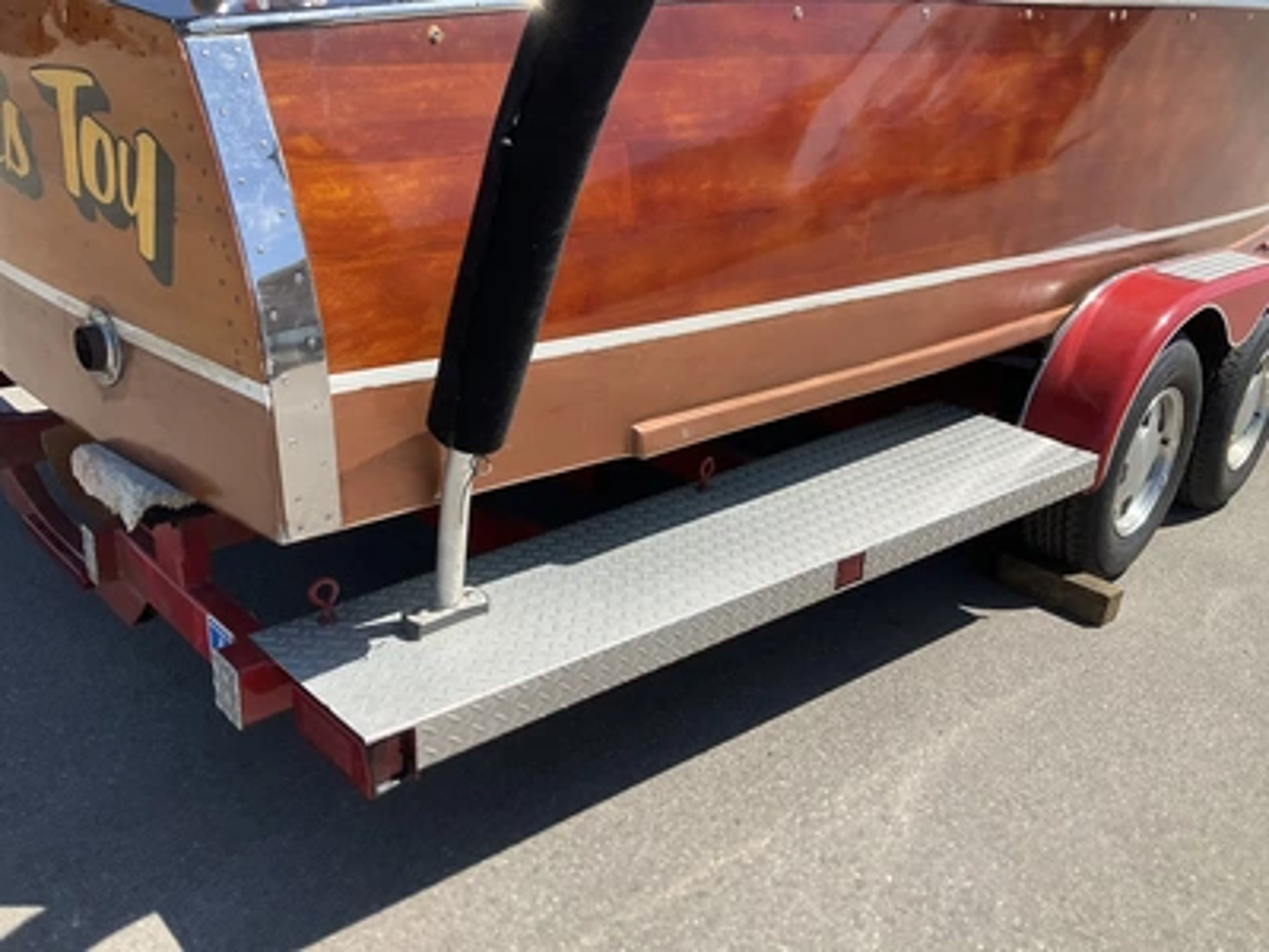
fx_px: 1063
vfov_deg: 48.2
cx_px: 634
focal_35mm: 29
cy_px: 476
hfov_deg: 61.7
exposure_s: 1/1730
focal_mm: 3
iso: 25
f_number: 1.8
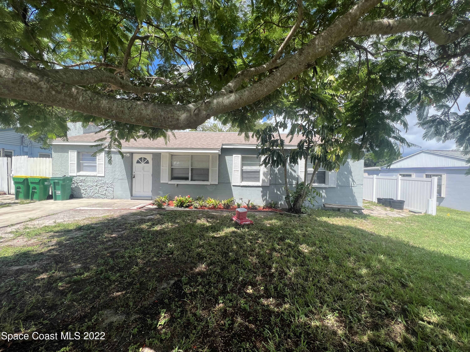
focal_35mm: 13
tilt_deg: -1.7
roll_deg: -1.2
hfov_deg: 106.2
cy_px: 176
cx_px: 235
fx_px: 177
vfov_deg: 89.9
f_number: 1.8
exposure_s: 1/943
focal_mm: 1.57
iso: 32
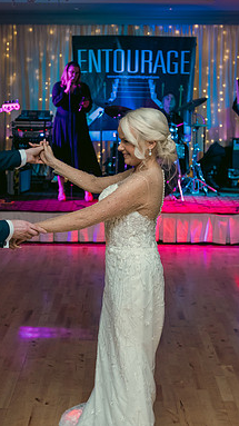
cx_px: 111
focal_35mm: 57
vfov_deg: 36.6
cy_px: 212
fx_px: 643
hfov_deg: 21.0
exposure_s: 1/160
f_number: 3.5
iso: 800
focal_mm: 35
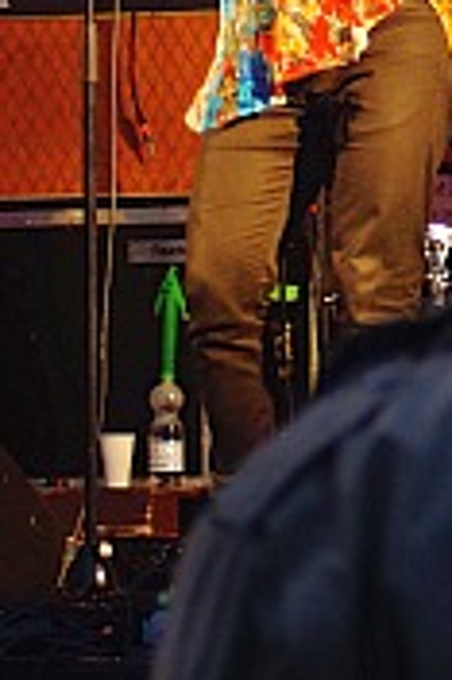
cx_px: 931
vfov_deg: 5.7
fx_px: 6868
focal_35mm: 364
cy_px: 124
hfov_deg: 3.7
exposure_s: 1/125
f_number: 4
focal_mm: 70
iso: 1000
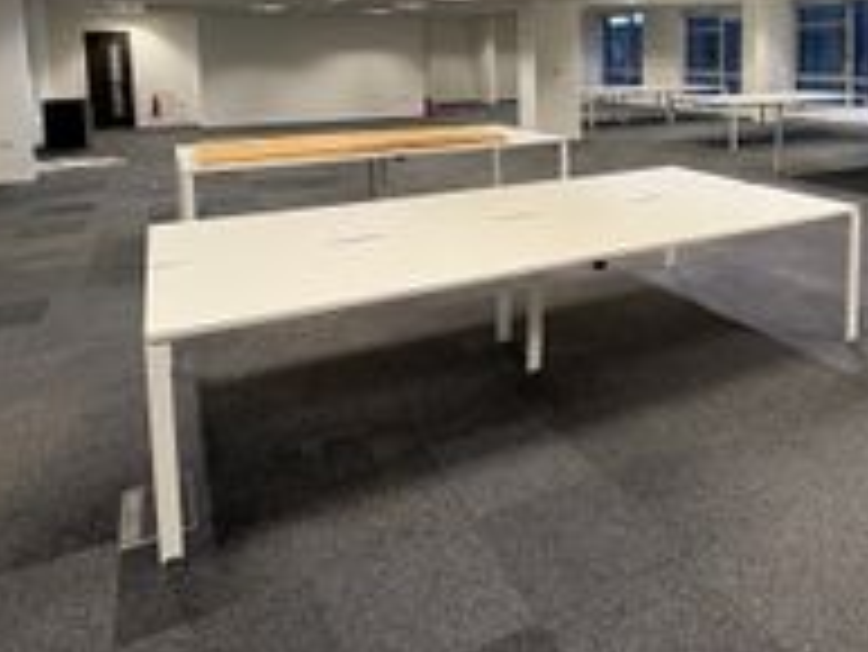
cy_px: 117
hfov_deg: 60.0
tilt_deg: -5.1
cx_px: 589
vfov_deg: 45.5
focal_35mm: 29
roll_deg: +0.5
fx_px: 728
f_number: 2.2
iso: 125
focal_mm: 2.22
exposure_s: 1/50
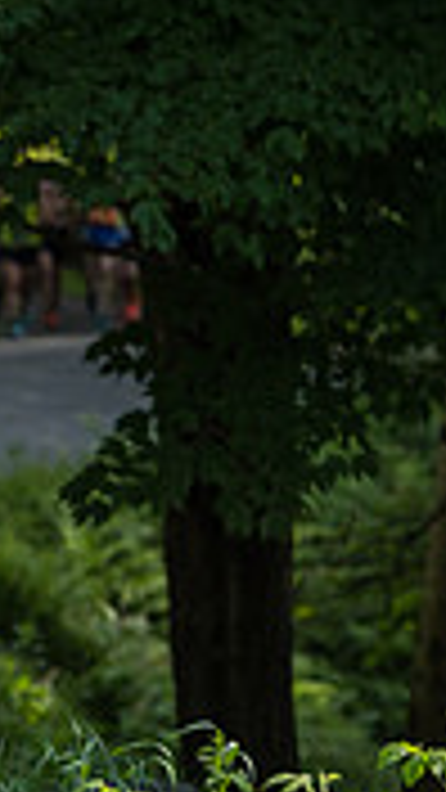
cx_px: -734
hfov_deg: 2.1
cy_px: 817
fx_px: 12152
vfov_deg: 3.7
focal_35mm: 578
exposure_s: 1/500
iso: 200
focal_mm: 150
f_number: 5.6
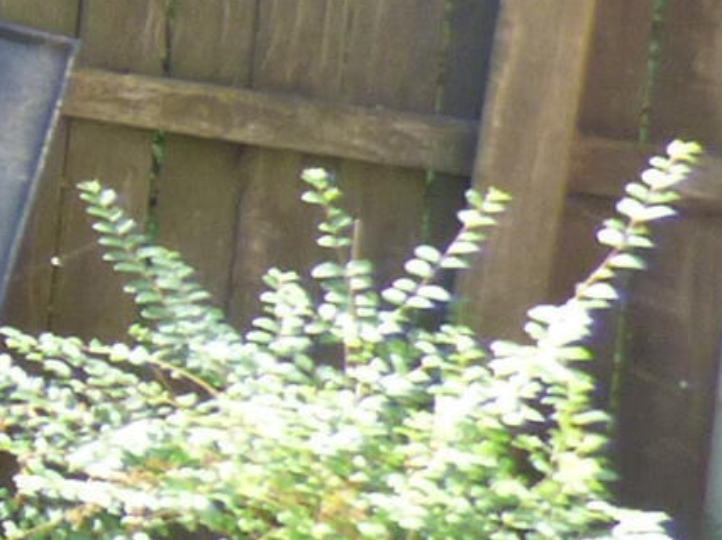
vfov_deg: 10.1
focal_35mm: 141
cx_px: -1597
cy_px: -352
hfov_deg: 9.8
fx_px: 2939
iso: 100
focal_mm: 3.58
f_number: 2.8
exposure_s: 1/125
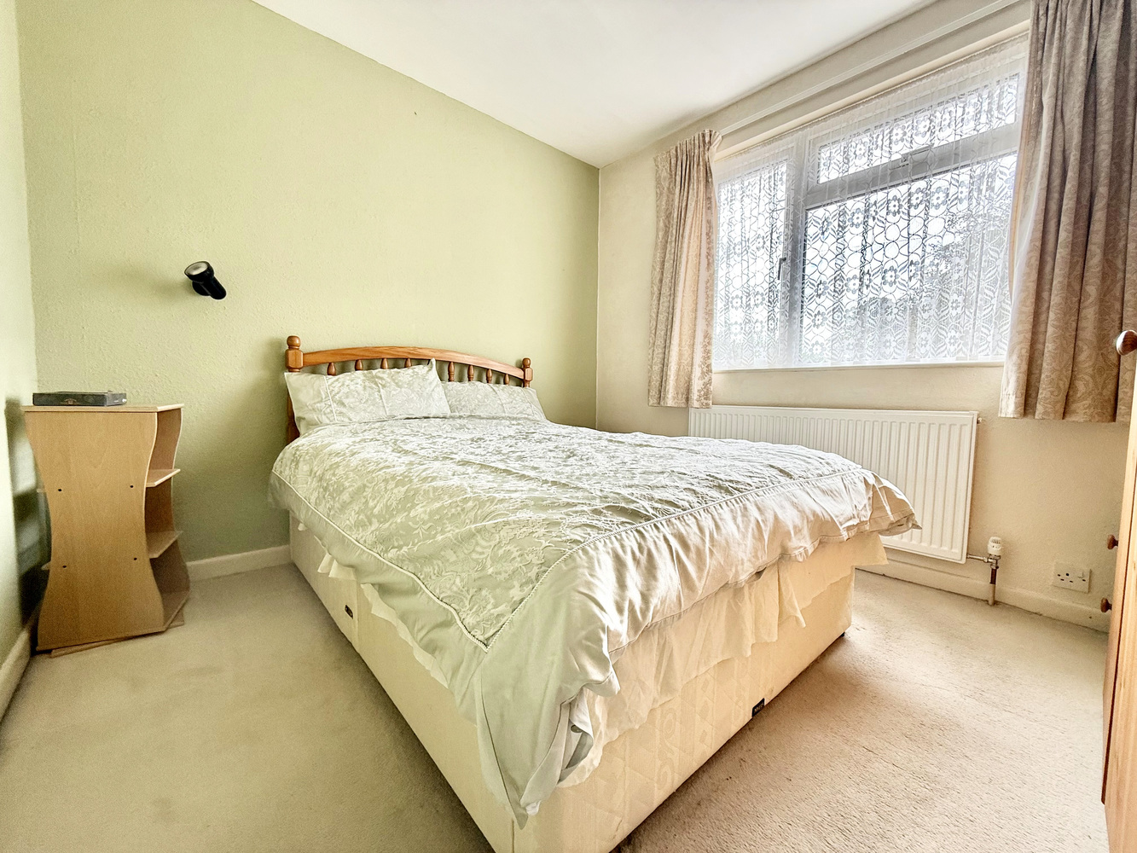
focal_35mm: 14
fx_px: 460
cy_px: 426
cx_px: 568
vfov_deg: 85.7
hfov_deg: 102.1
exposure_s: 1/99
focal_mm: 2.22
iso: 80
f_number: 2.2
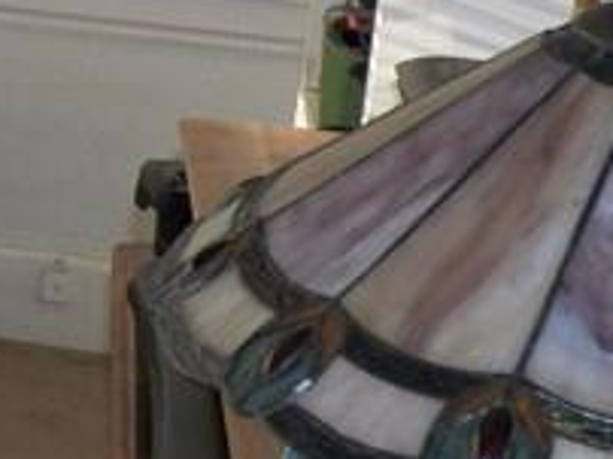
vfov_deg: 10.2
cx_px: -699
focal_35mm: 142
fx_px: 2512
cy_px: -137
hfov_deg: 12.0
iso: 125
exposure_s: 1/200
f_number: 2.8
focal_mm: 4.9
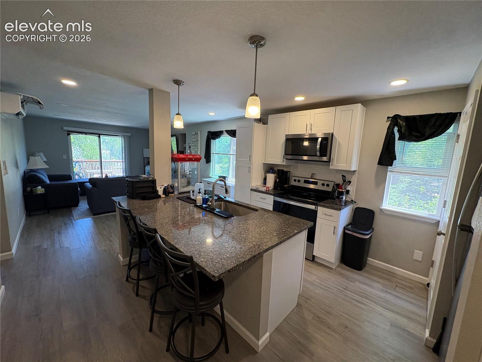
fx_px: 195
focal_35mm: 14
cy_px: 181
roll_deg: -1.7
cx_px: 241
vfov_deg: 85.7
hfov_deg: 102.1
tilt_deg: -7.6
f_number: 2.2
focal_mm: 2.22
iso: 200
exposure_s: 1/120
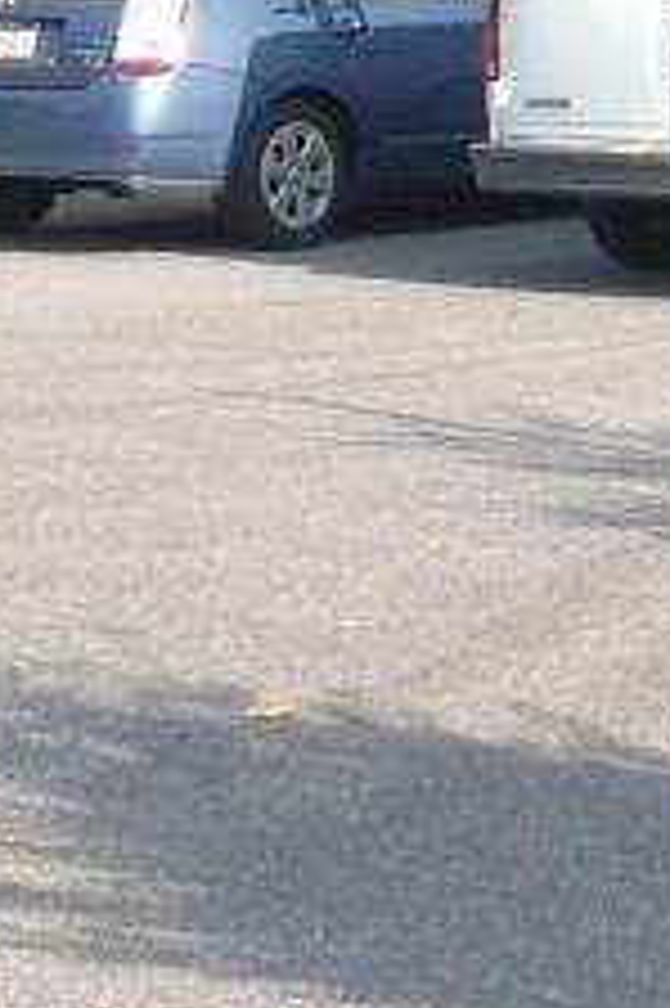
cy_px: 94
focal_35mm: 167
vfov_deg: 12.2
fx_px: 4669
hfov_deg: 8.0
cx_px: 1030
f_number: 2.4
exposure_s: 1/657
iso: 50
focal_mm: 4.28
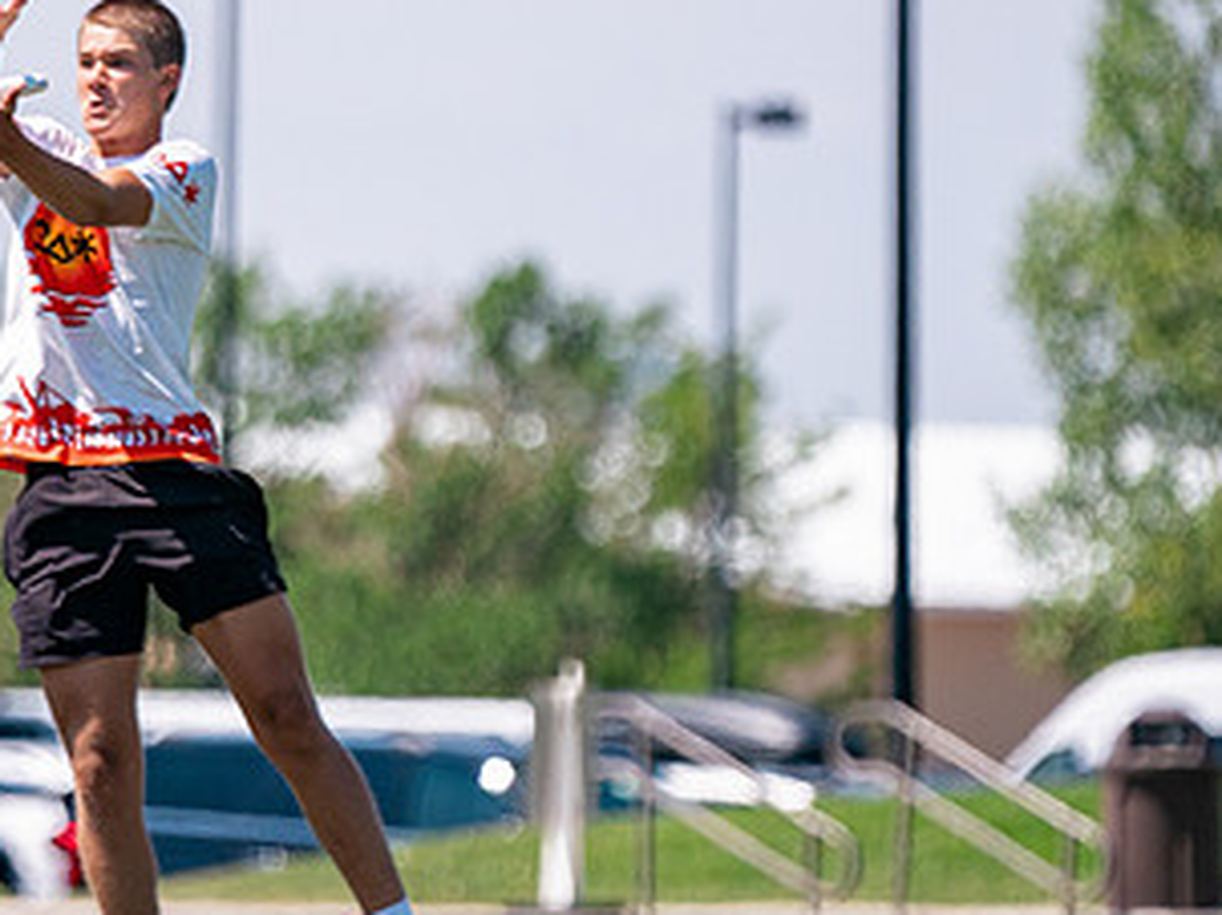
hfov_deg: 3.7
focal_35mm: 531
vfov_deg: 2.8
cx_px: 281
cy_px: 385
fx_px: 18730
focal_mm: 200
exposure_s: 1/10000
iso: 640
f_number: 2.8
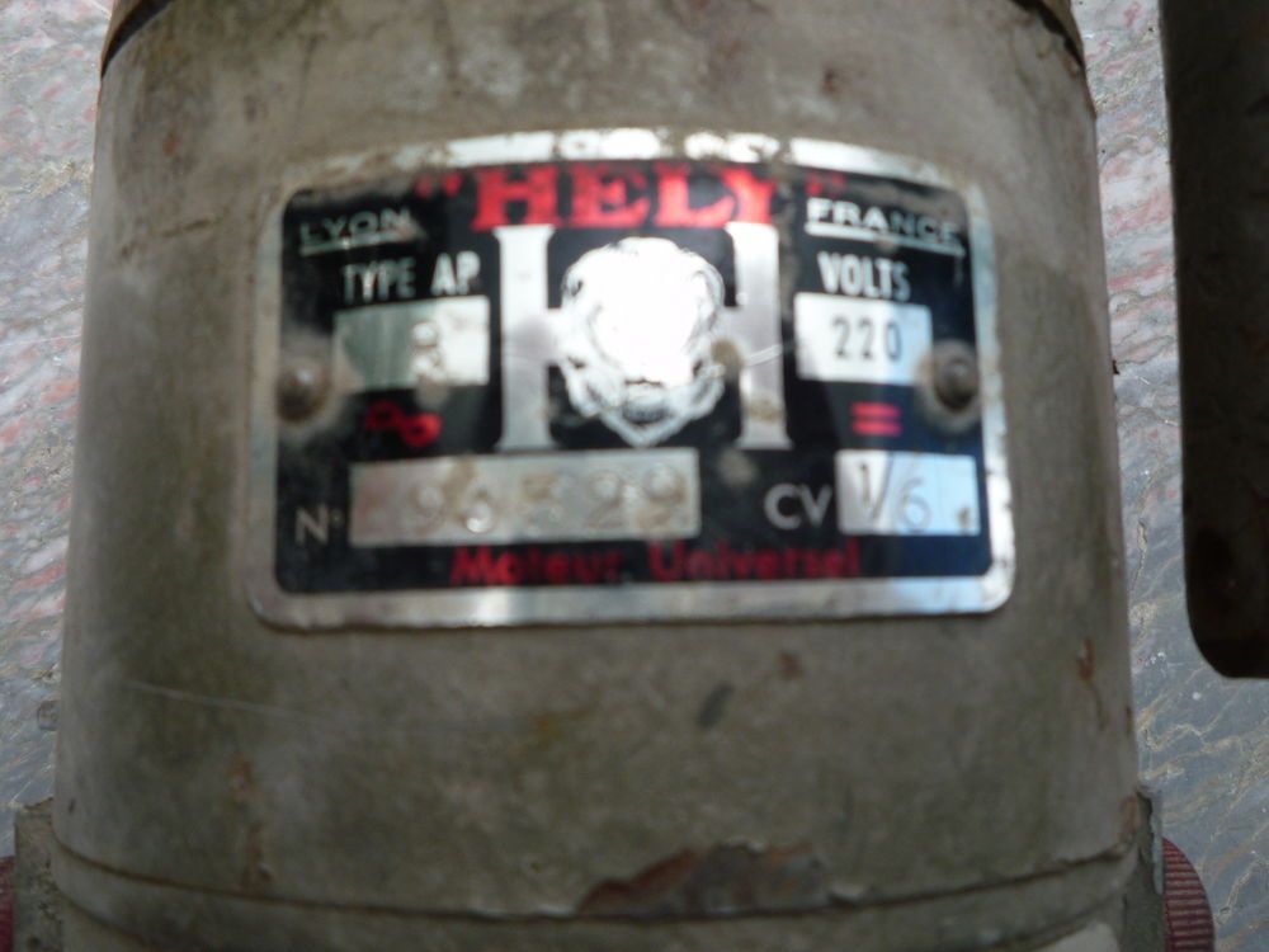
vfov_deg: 46.8
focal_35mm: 30
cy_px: 476
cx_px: 634
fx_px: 1100
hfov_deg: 60.0
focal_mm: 5.2
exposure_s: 1/200
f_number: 4
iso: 100
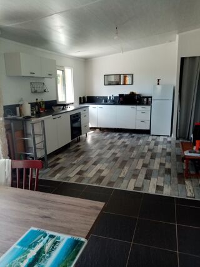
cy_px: 134
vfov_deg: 67.3
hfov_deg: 53.0
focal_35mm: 26
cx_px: 100
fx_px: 200
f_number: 1.8
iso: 162
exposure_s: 1/100
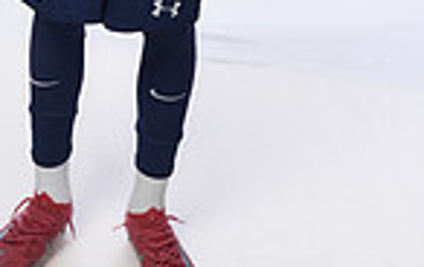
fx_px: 1378
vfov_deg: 10.0
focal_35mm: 119
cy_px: -328
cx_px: 128
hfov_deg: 17.4
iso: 800
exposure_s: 1/250
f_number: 8
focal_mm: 38
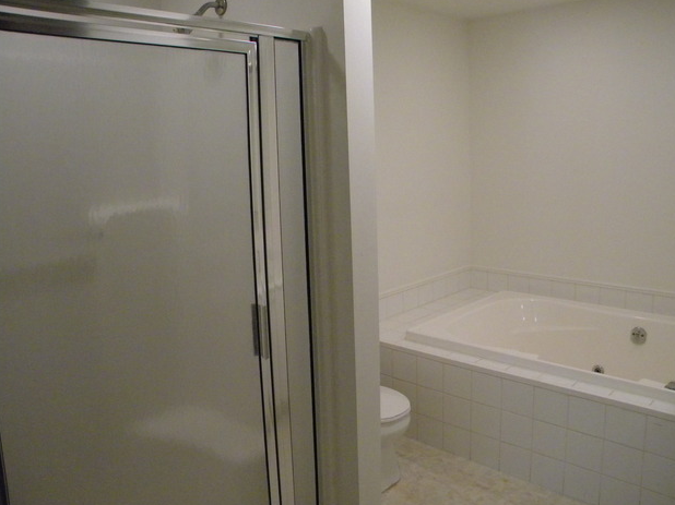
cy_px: 248
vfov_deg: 48.2
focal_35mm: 29
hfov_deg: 61.7
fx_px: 565
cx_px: 346
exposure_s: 1/81.3
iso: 800
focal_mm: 5
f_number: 3.5
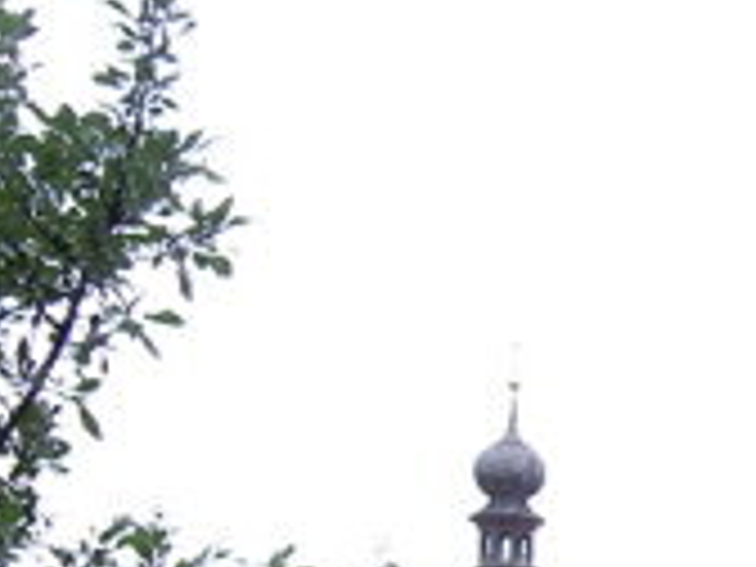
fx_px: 2424
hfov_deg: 16.8
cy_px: 594
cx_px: 965
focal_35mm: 111
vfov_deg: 13.1
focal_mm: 5.4
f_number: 2.8
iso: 50
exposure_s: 1/43.4
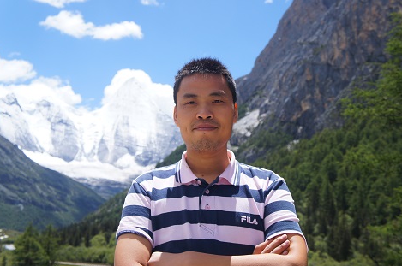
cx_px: 206
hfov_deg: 40.0
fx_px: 552
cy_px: 128
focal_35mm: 50
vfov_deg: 27.1
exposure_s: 1/800
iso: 200
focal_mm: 31
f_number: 5.6
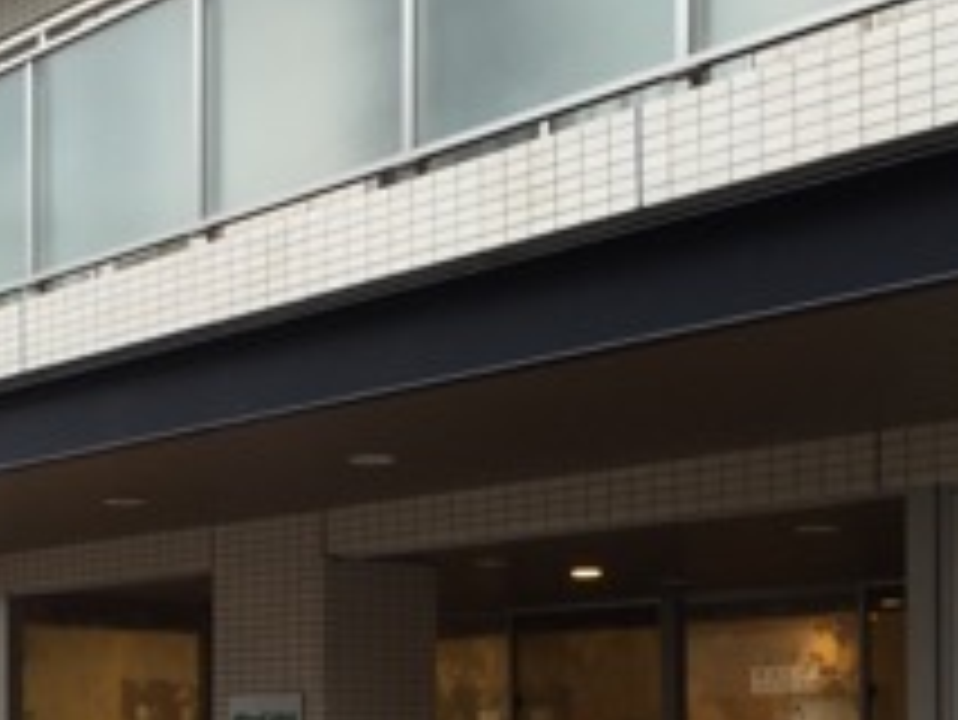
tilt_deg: +2.6
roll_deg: -1.5
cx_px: 202
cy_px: 727
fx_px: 1883
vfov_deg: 20.9
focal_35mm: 68
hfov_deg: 28.0
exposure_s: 1/60
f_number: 2.2
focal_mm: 4.15
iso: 32
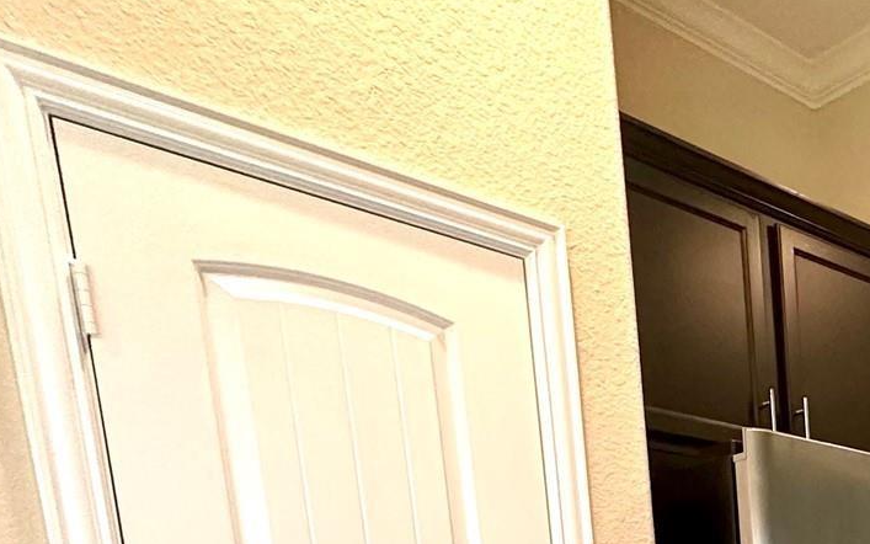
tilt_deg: -10.1
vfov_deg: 23.0
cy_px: 854
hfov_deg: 36.4
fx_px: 1020
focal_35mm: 43
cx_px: 1028
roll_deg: +1.3
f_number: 2.2
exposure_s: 1/60
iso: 250
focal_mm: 2.22
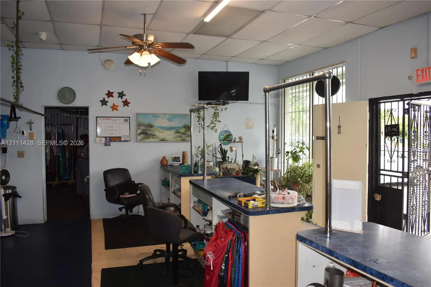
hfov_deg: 67.4
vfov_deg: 47.9
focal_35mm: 27
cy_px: 144
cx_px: 216
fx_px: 323
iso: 560
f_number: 4.5
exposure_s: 1/200
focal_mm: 18
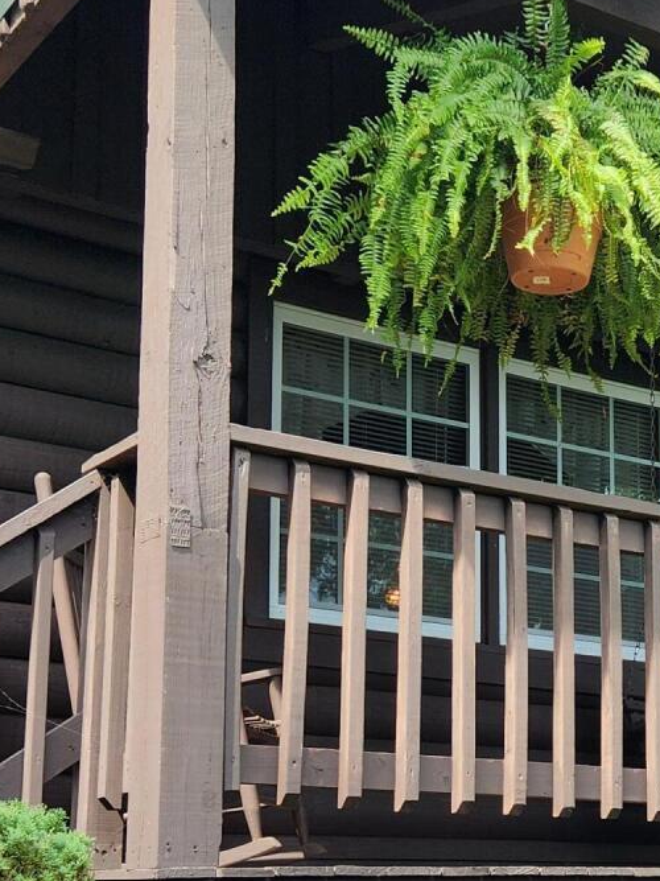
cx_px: 673
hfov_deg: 20.6
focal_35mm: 69
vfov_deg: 28.0
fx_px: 1755
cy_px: 581
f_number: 1.8
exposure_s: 1/588
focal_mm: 5.4
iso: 20
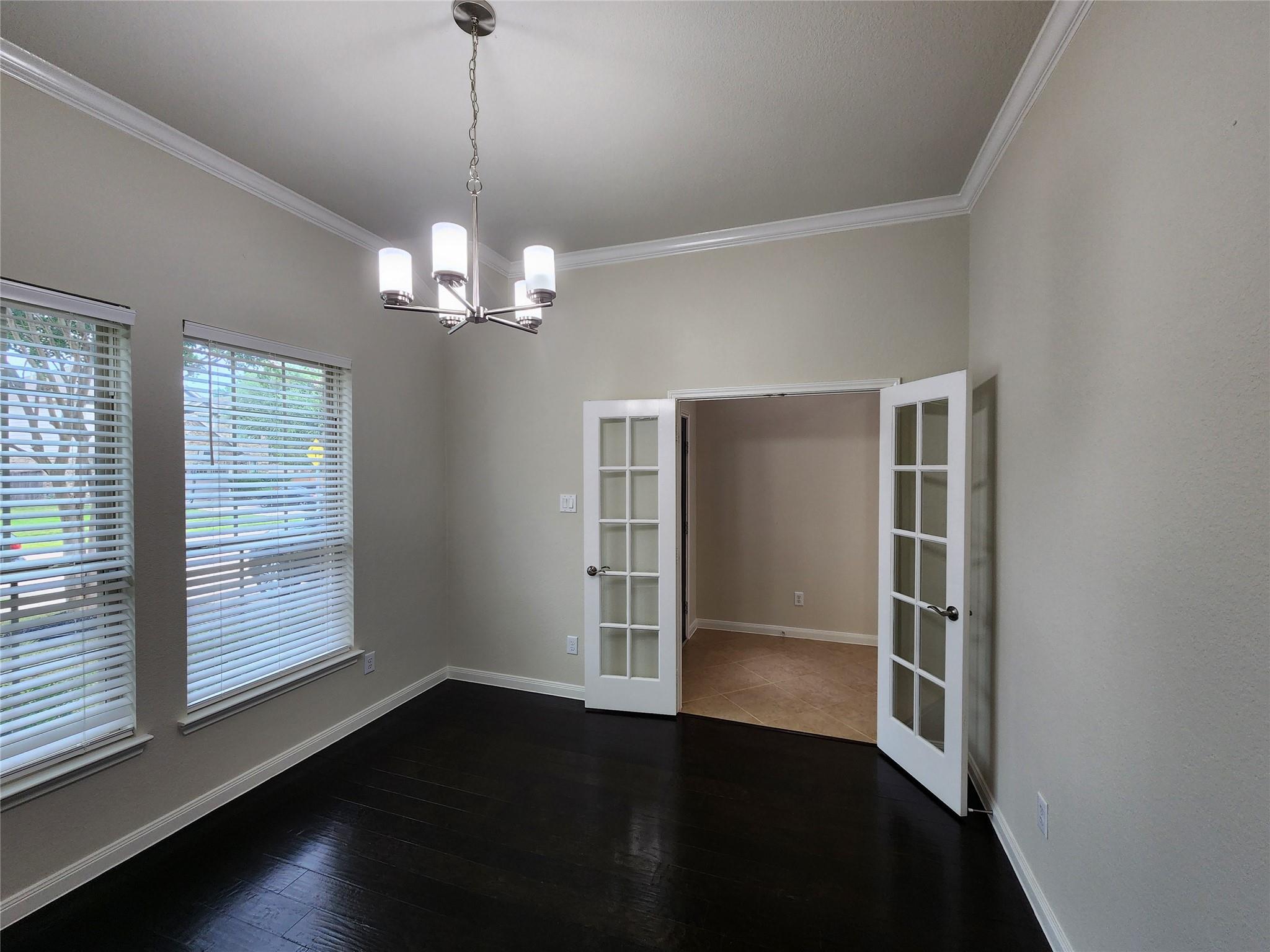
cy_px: 476
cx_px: 635
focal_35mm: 13
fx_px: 477
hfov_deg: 106.2
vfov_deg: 89.9
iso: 100
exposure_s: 1/60
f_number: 2.2
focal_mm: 2.2
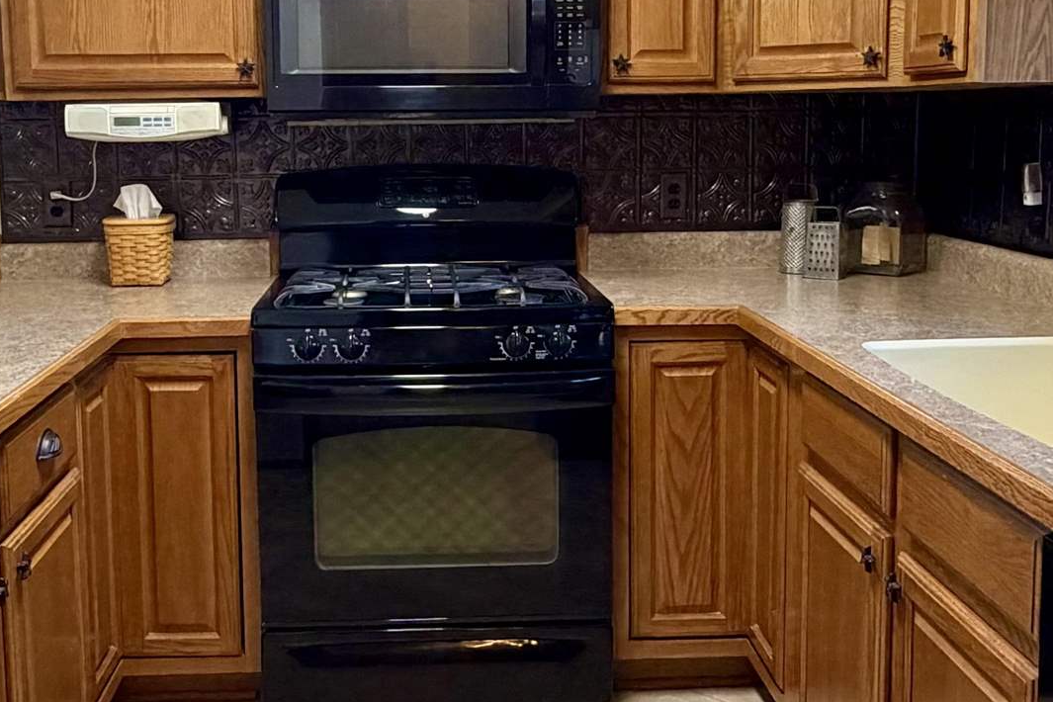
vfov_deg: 31.7
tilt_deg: -6.6
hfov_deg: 46.3
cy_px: 260
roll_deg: +0.6
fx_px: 1228
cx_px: 460
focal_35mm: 42
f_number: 2.2
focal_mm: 2.22
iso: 250
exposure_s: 1/60
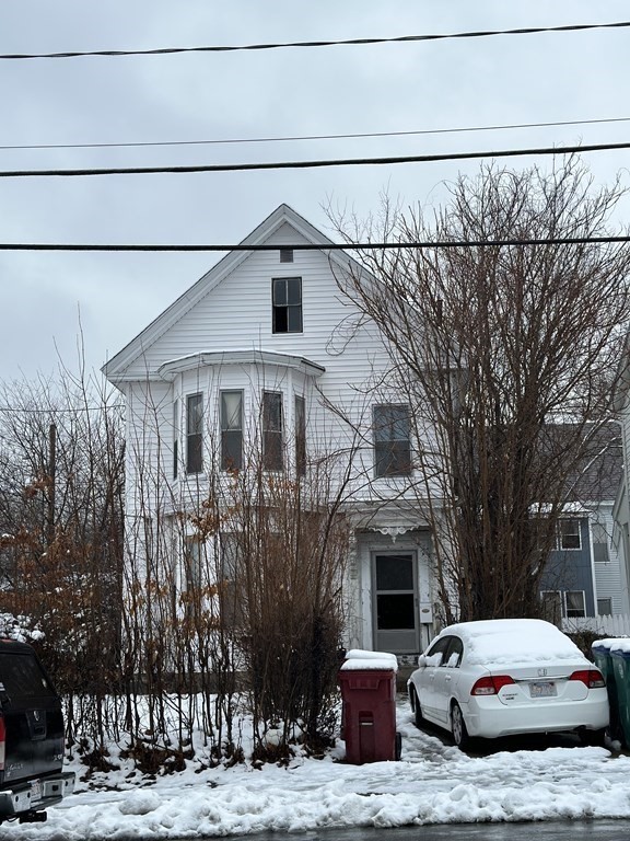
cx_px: 315
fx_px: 1165
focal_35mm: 48
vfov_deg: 39.7
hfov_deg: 30.3
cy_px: 420
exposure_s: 1/1639
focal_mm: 6.86
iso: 64
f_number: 1.78
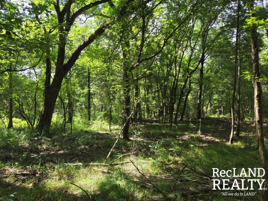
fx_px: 178
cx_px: 134
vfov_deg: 58.9
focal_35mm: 23
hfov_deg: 73.9
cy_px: 100
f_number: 1.8
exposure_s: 1/180
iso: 40
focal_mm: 5.4
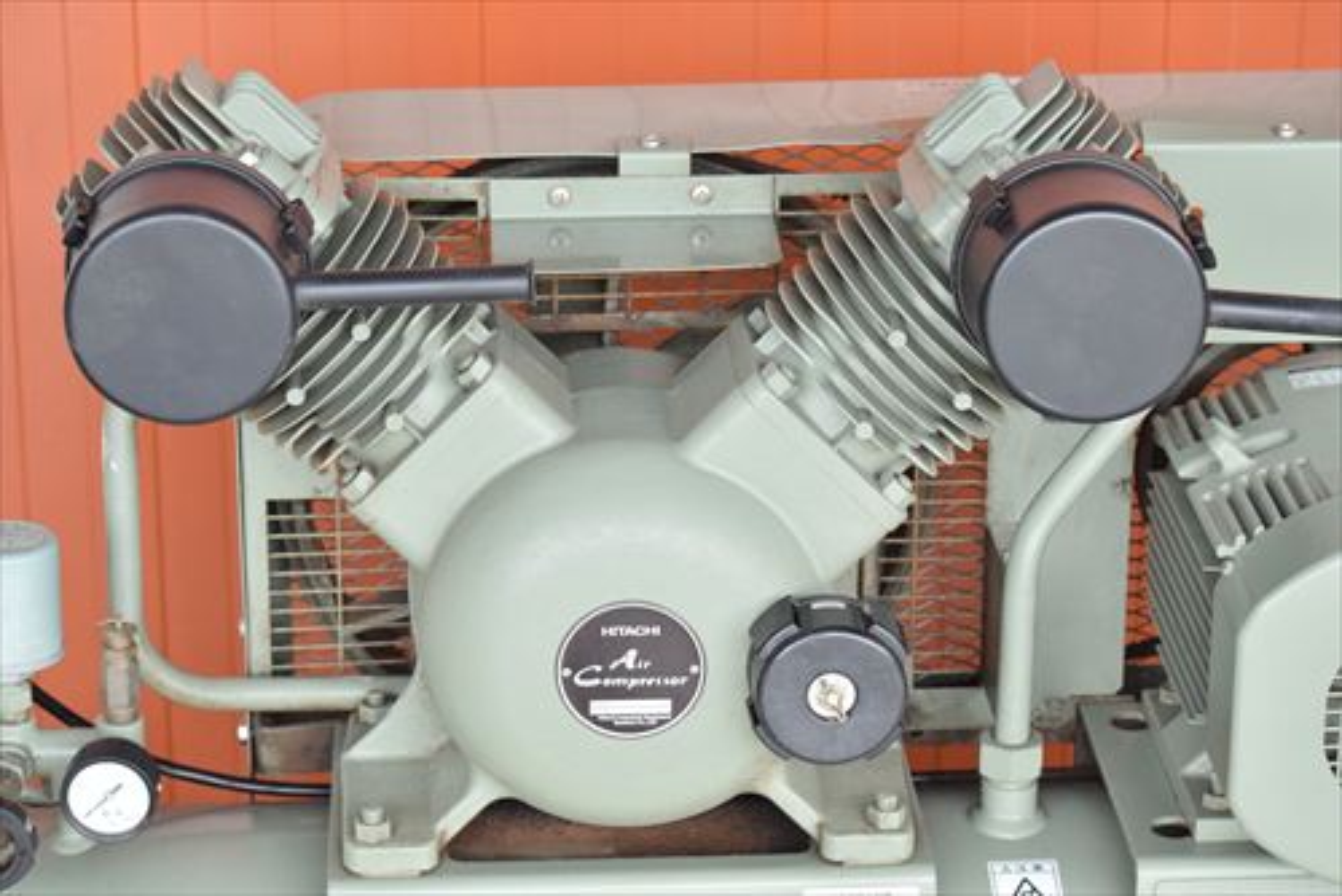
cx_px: 671
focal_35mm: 93
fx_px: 3469
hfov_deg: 21.9
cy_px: 448
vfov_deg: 14.7
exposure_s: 1/320
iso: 1250
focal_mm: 62
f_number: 6.3
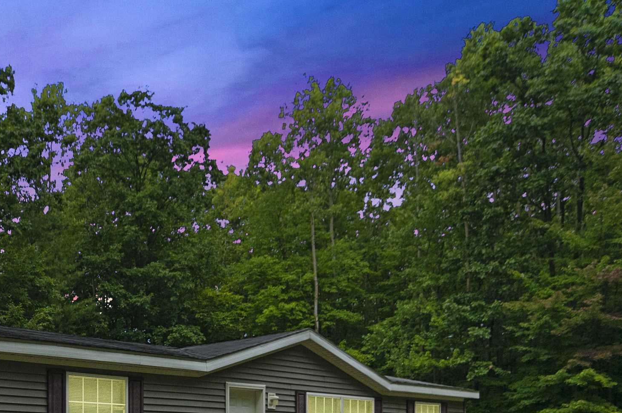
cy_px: 398
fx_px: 759
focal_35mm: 44
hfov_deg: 40.7
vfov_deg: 28.8
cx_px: 48
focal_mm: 14
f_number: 4.5
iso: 250
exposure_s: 1/200
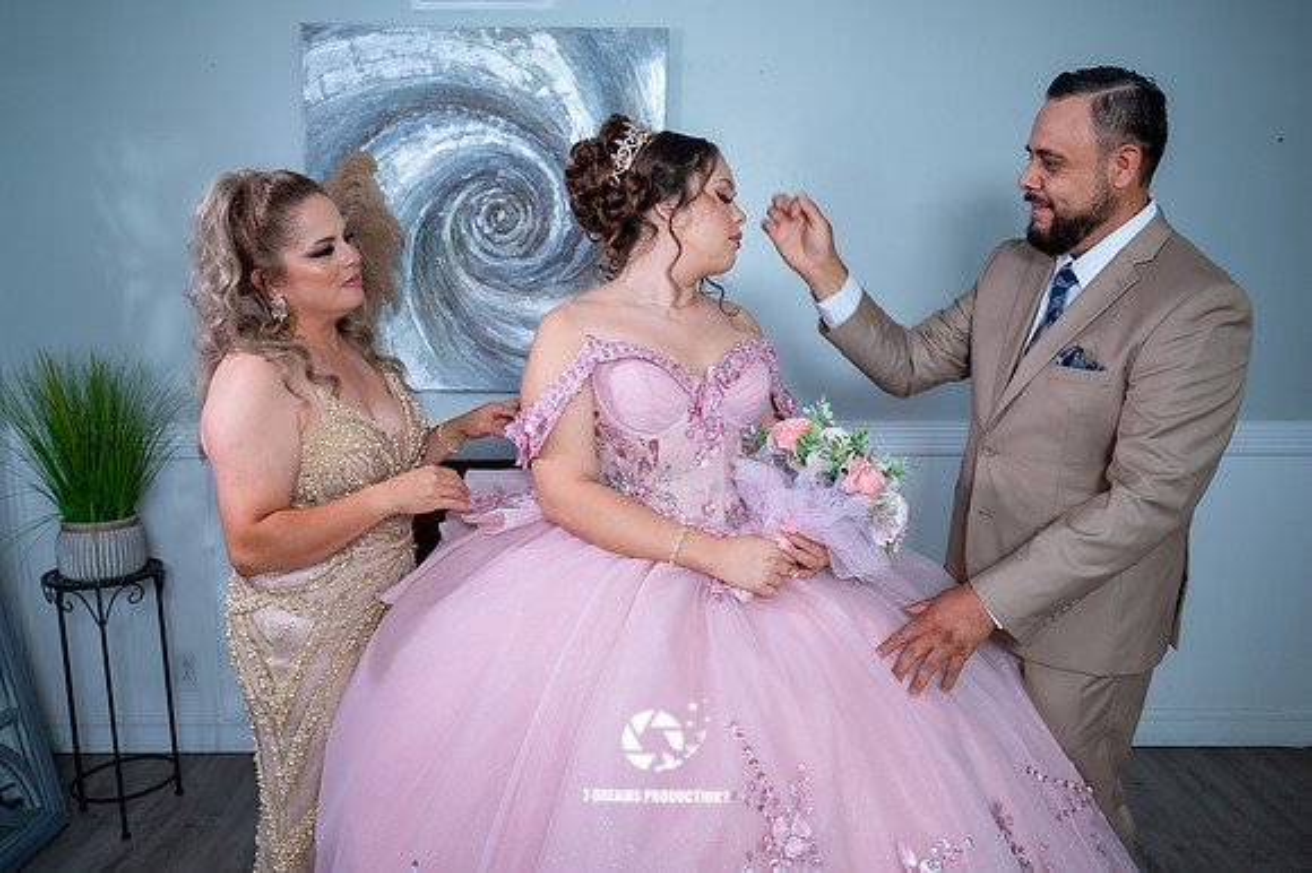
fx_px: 1099
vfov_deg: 43.3
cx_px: 656
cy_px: 436
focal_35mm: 30
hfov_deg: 61.7
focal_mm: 29.5
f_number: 4
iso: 1250
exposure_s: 1/60
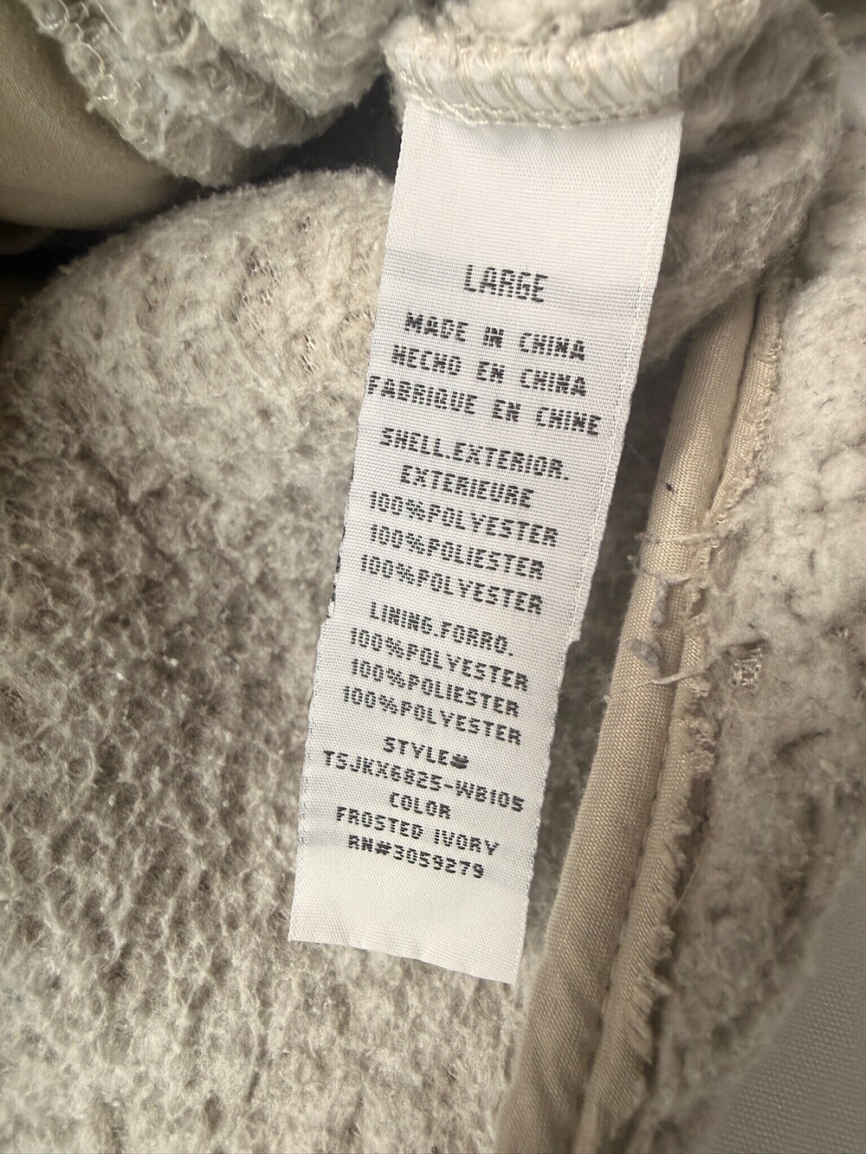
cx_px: 433
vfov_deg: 71.6
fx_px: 800
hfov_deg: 56.8
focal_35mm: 24
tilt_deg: -52.3
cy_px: 577
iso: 125
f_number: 2.2
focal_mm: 2.22
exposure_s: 1/120
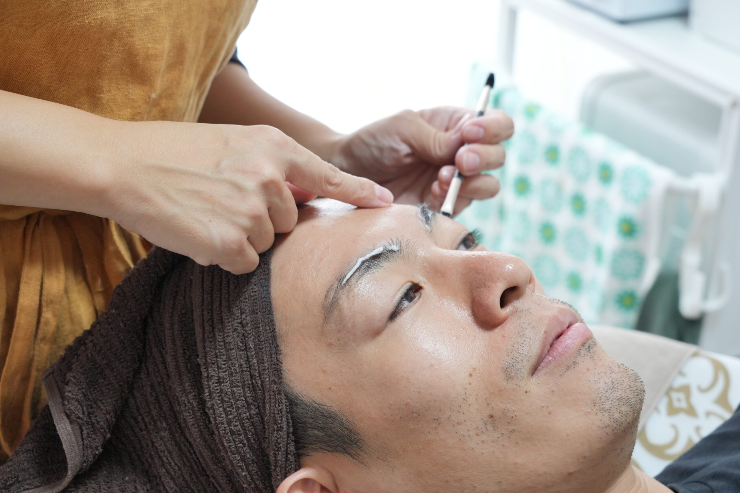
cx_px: 370
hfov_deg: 28.8
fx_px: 1439
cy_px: 246
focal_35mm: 70
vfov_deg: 19.5
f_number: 7.1
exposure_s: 1/80
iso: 2500
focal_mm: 70
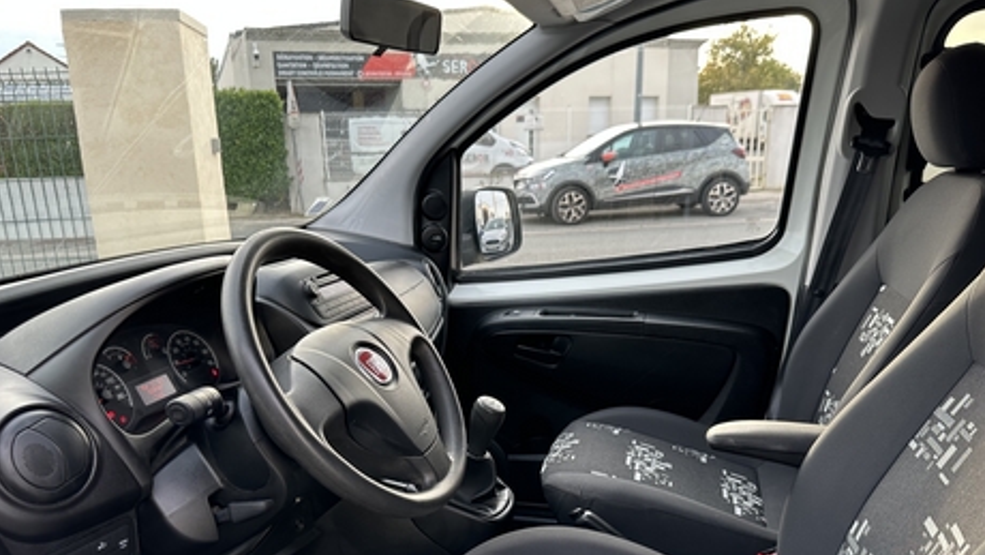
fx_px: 758
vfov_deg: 39.6
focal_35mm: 29
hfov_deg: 66.0
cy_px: 385
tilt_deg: -17.9
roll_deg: +0.6
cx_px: 482
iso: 64
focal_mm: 6.86
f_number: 1.78
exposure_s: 1/121
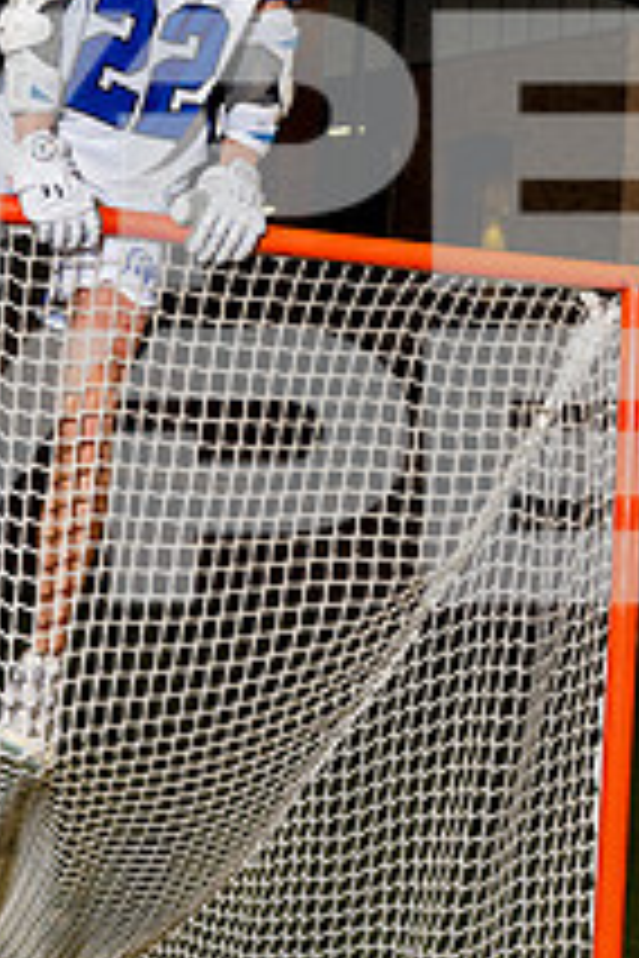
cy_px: 153
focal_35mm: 55
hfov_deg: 24.0
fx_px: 1464
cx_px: 68
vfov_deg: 34.8
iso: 400
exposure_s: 1/250
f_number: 4
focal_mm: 26
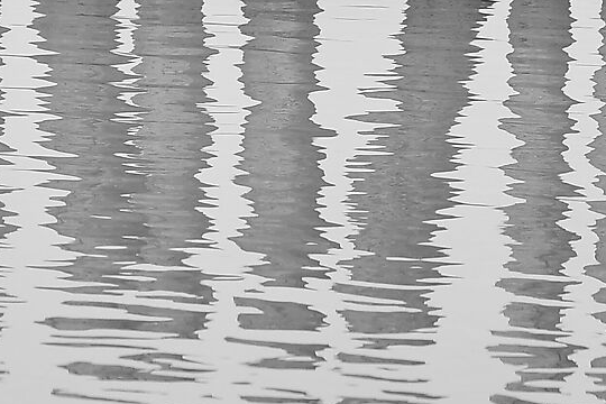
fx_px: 9493
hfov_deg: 3.7
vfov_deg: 2.4
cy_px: -237
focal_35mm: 564
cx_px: 39
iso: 100
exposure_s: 1/400
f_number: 2.5
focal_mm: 85
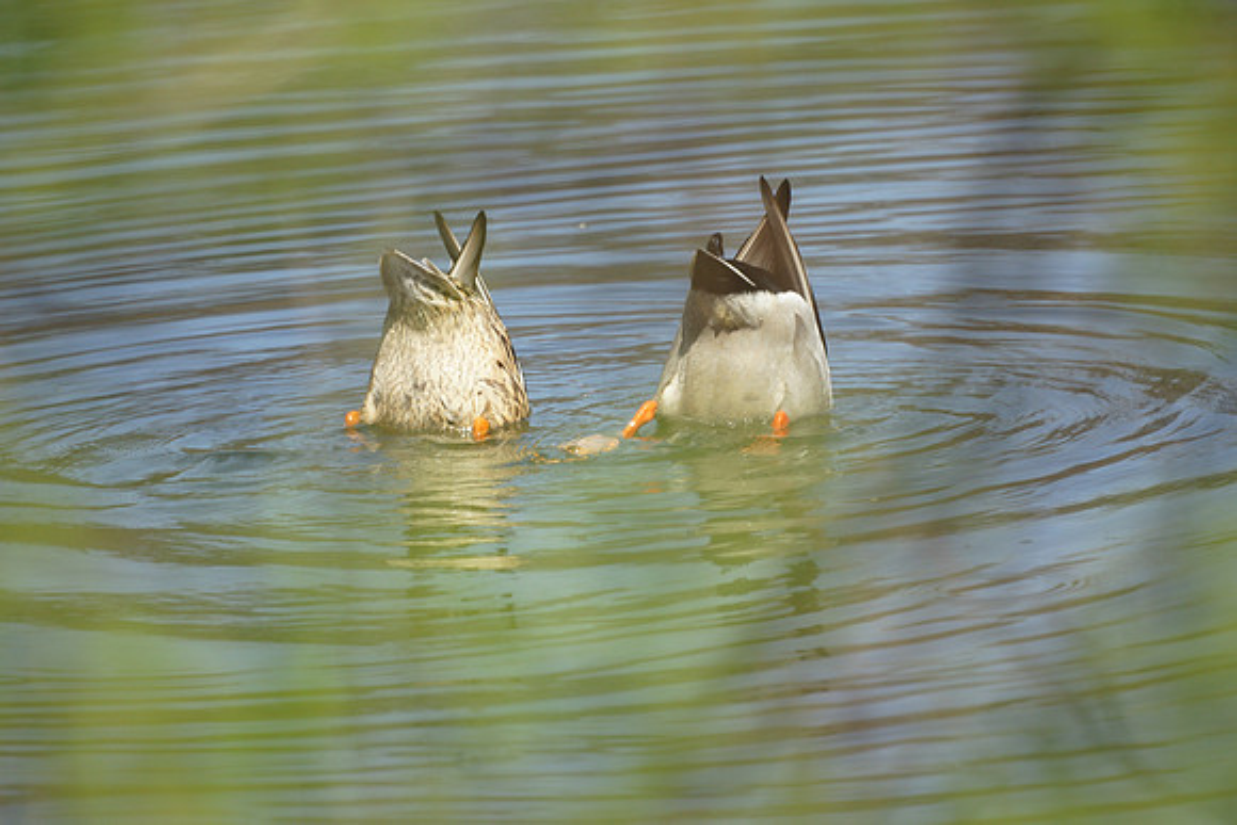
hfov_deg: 2.7
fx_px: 25776
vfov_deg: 1.8
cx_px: 618
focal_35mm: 750
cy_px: 412
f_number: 8
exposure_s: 1/500
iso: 400
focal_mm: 500
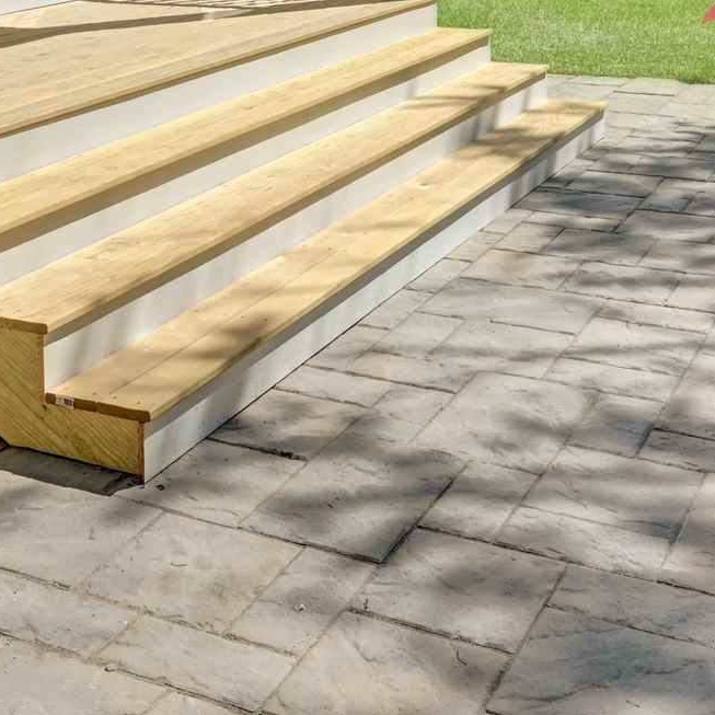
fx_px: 1309
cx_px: 302
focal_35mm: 56
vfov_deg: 25.4
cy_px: -263
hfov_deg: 30.5
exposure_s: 1/100
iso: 100
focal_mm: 14
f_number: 14
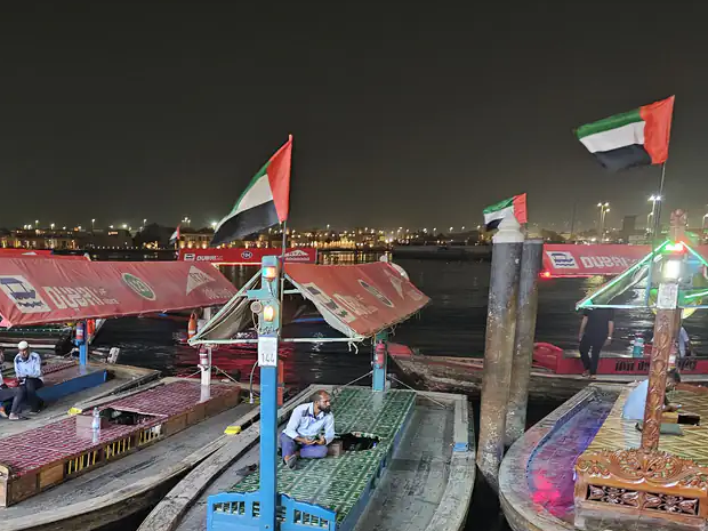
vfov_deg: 36.6
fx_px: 777
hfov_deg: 47.9
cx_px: 218
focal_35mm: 38
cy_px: 415
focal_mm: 6.3
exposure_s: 1/25
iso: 640
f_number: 1.7
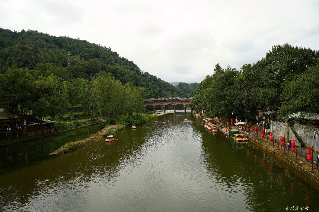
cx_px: 160
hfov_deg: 71.5
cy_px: 106
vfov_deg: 51.3
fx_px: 221
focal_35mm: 25
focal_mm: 25
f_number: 5
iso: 100
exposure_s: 1/250
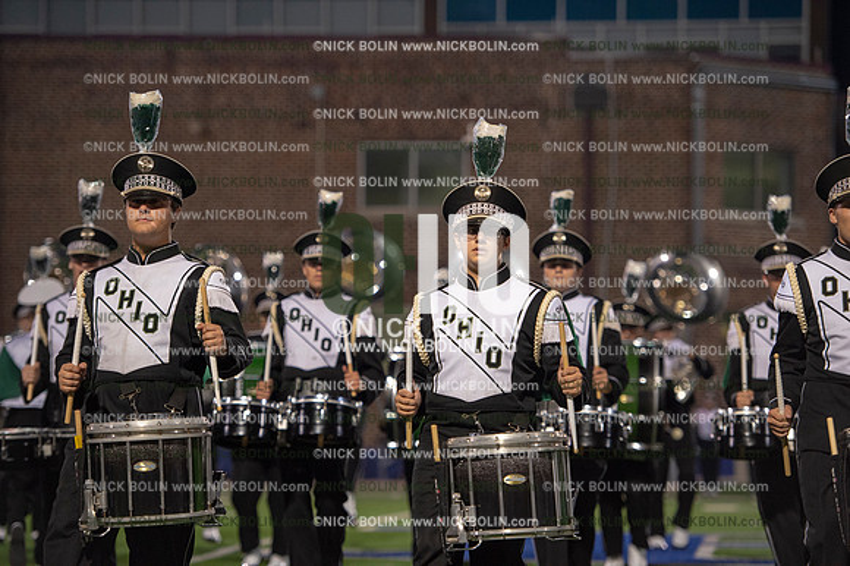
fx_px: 3186
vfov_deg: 10.1
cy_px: 283
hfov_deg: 15.2
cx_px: 425
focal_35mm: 135
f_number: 2.8
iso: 4000
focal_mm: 135
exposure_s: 1/500
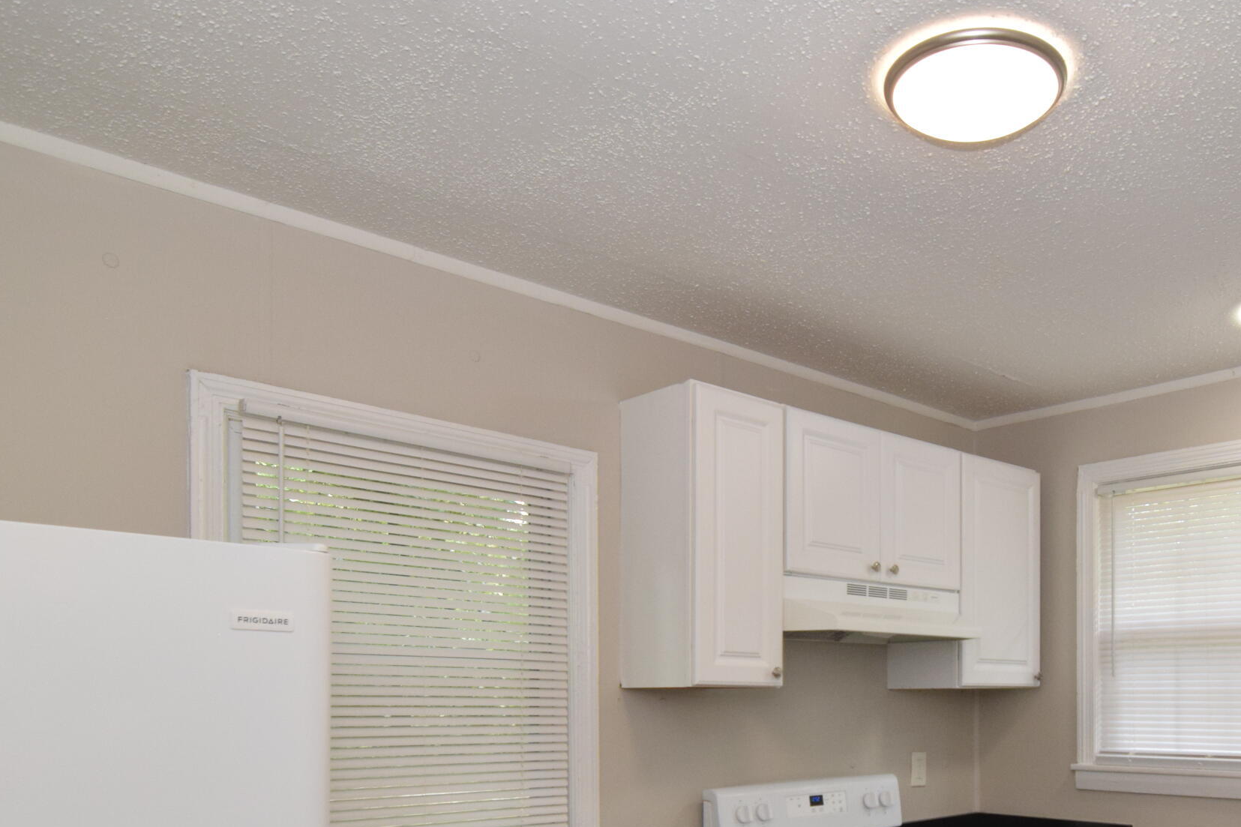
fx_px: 1031
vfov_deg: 40.7
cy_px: 728
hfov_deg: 59.8
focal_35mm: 30
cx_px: 879
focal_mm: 11
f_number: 5.6
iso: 800
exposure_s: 1/125
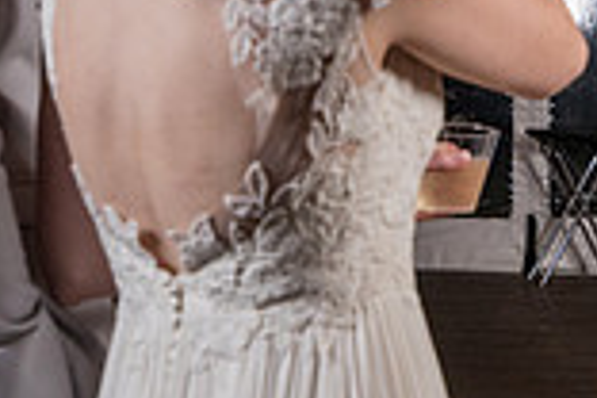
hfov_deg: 14.7
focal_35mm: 138
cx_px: 517
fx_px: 2288
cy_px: 105
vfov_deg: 9.9
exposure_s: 1/200
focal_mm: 35
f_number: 5
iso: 2000
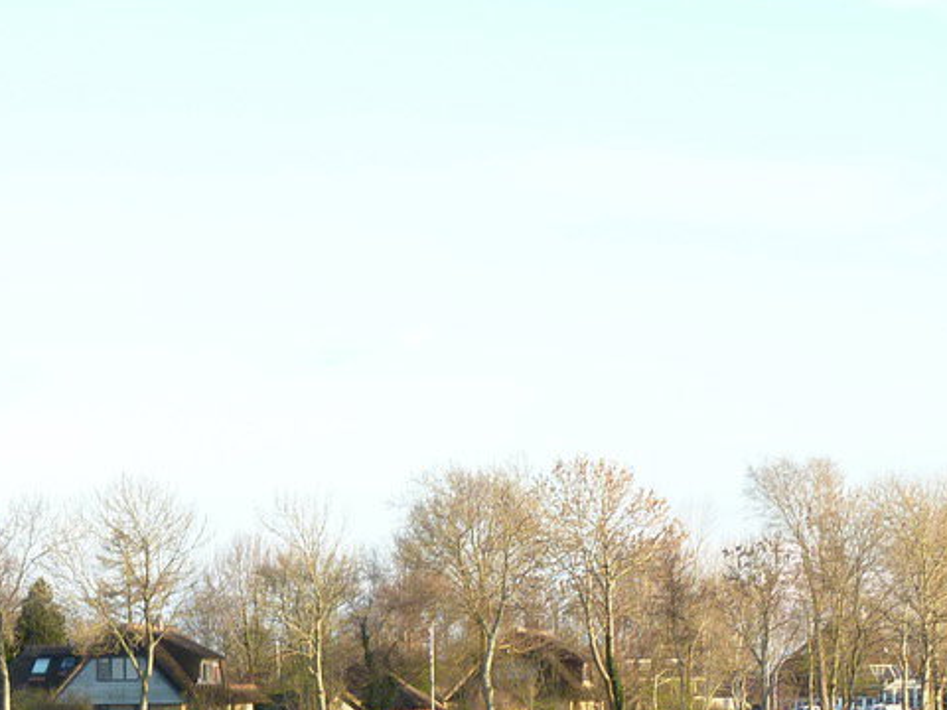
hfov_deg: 15.4
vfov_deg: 11.3
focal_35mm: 128
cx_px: 294
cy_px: 891
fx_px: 3502
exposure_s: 1/100
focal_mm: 7.9
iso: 80
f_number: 3.8
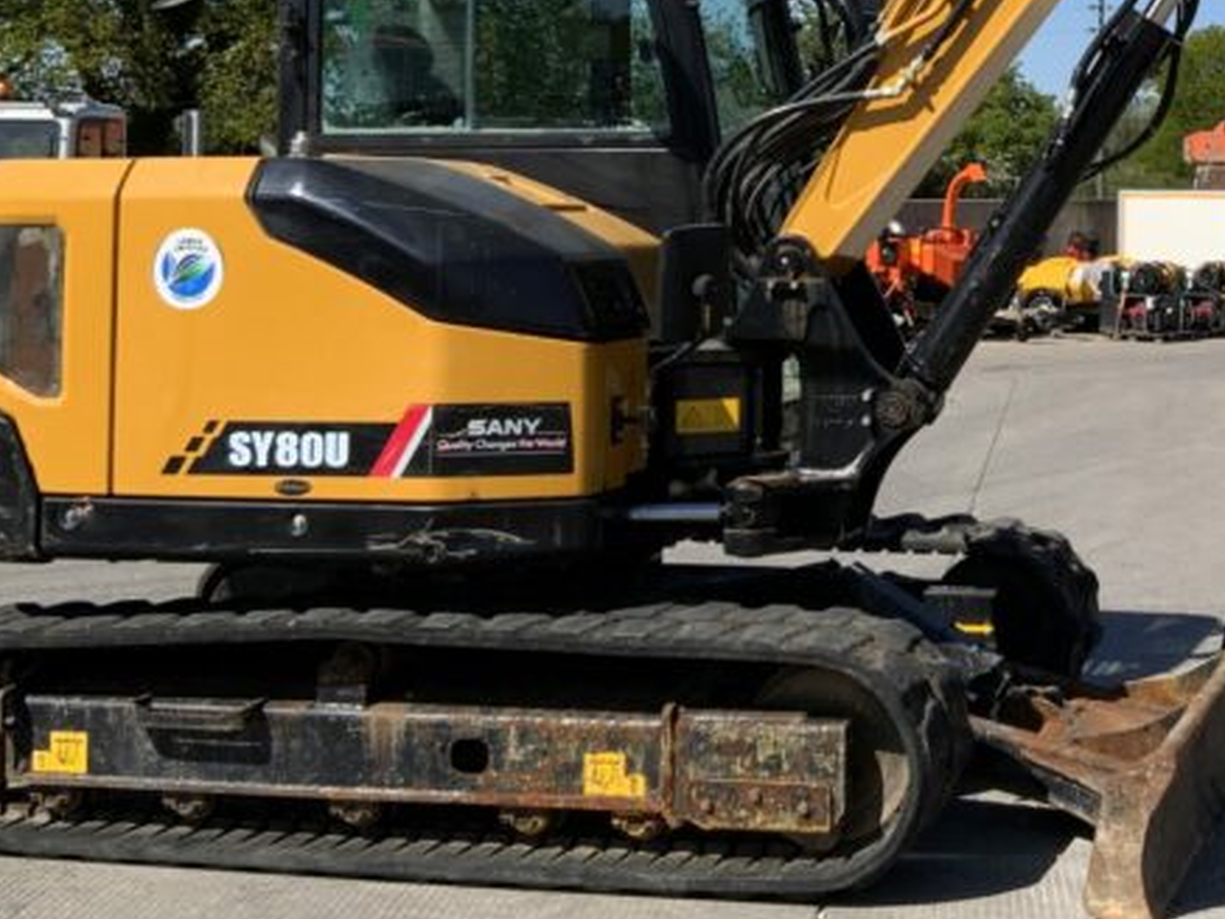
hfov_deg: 27.4
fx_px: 2407
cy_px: 92
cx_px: 1121
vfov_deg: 21.2
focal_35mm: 68
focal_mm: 3
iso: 16
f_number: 1.8
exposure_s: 1/1912
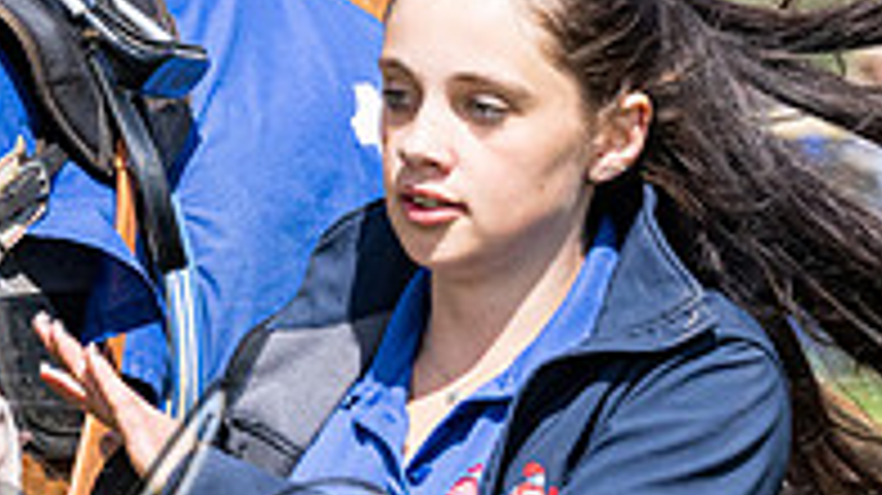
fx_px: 13955
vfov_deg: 2.0
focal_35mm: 597
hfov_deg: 3.6
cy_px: 128
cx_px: -10
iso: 800
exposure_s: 1/3200
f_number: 8
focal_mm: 145
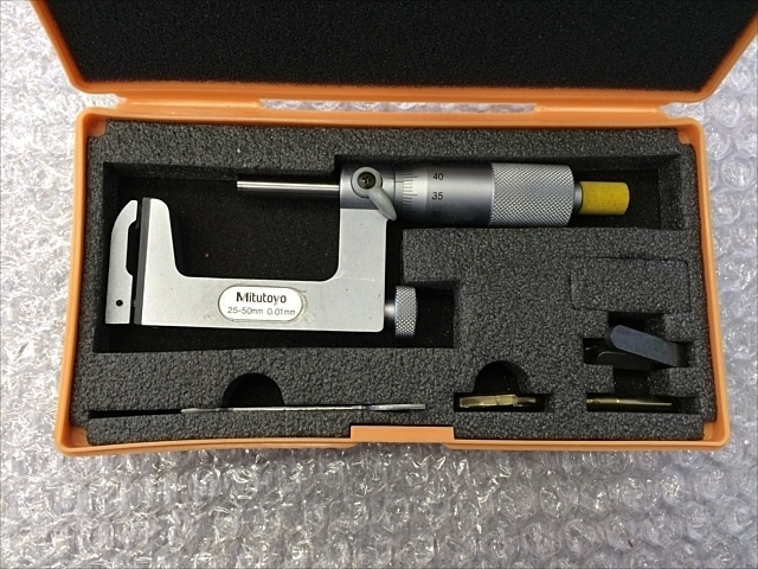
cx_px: 379
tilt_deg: -82.4
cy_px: 284
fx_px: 635
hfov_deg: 61.7
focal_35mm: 29
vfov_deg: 48.2
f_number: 2.2
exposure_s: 1/30
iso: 100
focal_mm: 4.15
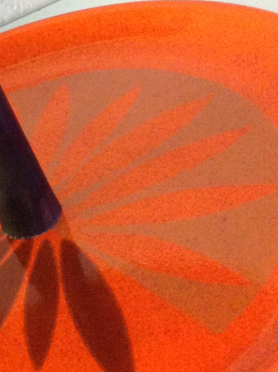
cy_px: 91
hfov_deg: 15.3
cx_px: -20
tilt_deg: -29.1
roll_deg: +25.9
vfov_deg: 20.7
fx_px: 1009
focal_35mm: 94
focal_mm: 4.28
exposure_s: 1/15
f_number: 2.4
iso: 500
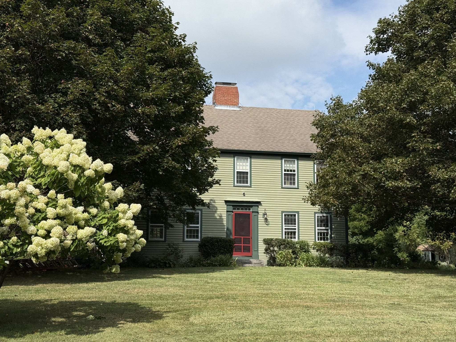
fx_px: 632
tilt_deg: +9.9
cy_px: 171
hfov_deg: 39.7
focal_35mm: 48
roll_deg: -0.2
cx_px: 228
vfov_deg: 30.3
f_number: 1.78
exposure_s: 1/9901
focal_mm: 6.76
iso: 64
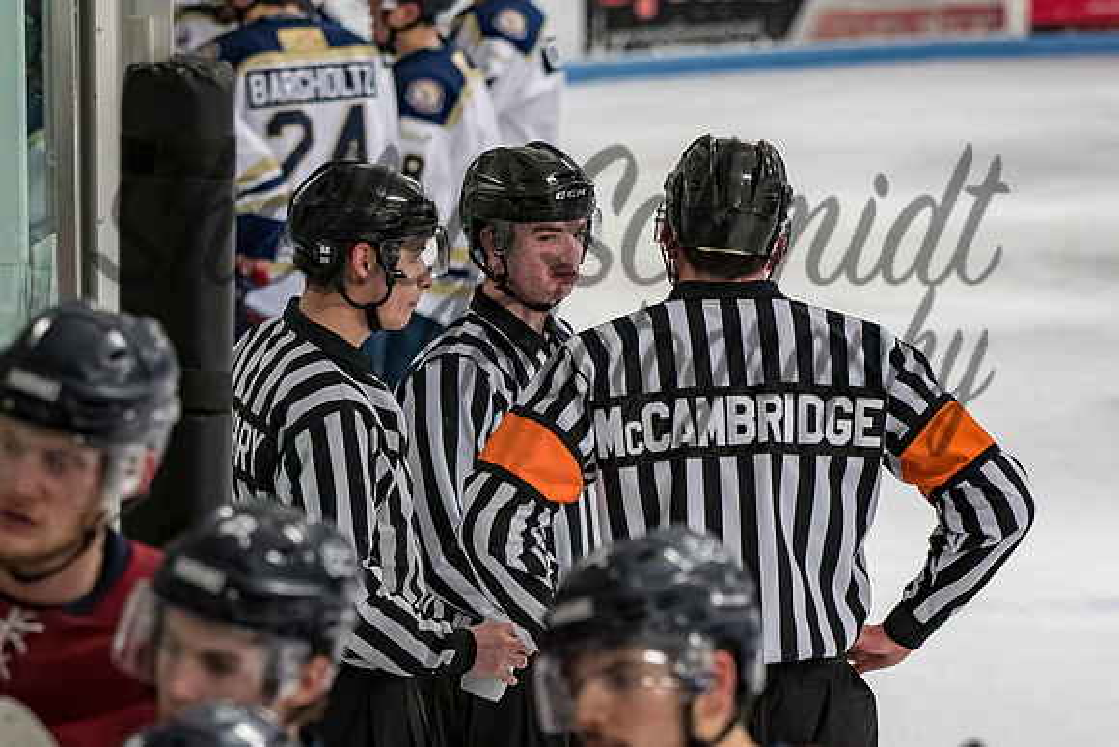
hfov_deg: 8.8
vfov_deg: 5.9
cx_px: 544
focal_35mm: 234
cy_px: 354
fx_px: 7279
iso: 1600
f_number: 3.2
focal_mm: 116
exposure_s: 1/800
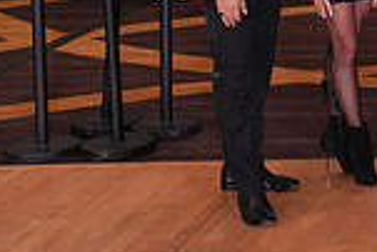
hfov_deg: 15.4
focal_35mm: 115
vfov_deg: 11.5
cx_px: 672
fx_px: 1205
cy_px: -124
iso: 2000
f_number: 5.6
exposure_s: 1/200
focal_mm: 30
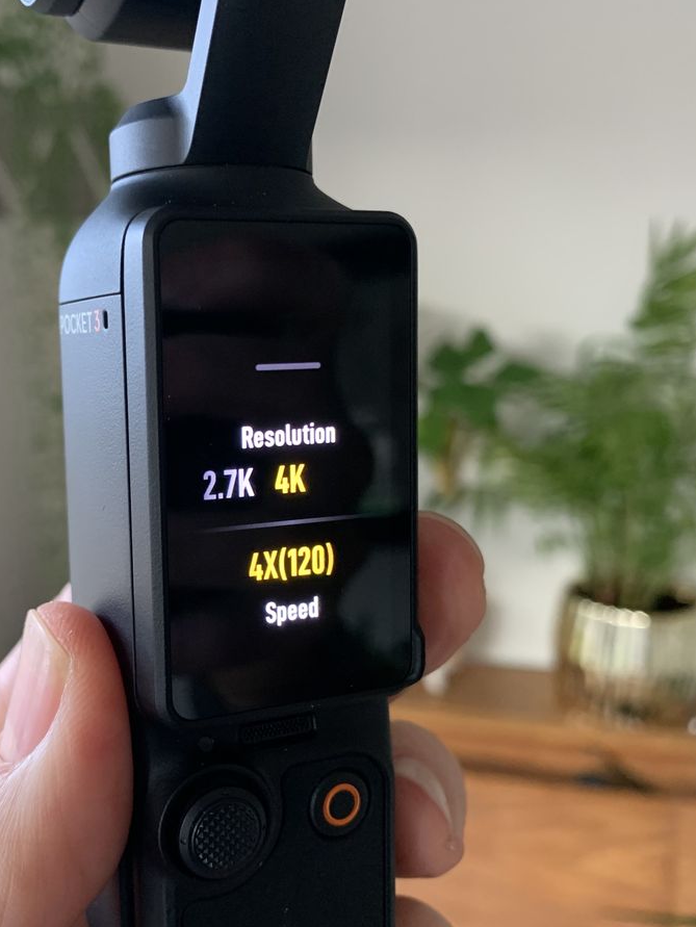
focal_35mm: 35
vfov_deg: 52.6
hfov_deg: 39.8
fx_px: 938
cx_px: 187
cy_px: 464
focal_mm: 4.25
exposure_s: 1/60
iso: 200
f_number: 1.8
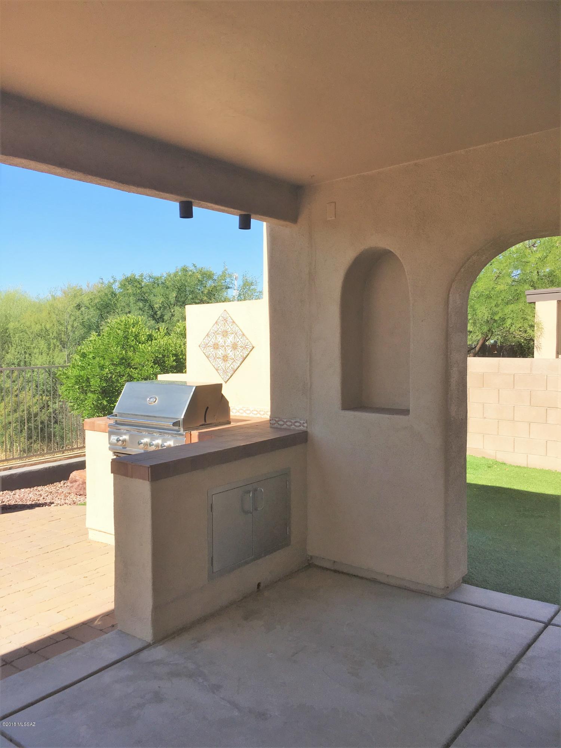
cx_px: 280
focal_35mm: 29
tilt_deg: -1.7
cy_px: 374
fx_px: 627
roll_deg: +0.3
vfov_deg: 61.7
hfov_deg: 48.2
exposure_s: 1/1040
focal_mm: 4.15
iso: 25
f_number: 2.2
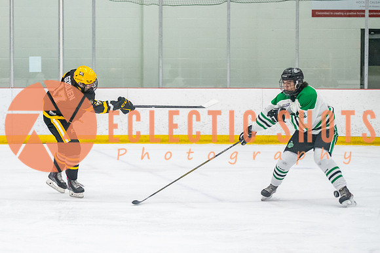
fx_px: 1473
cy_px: 132
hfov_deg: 14.6
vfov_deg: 9.8
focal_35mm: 140
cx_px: 80
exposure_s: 1/800
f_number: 2.8
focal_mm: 82
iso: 4000
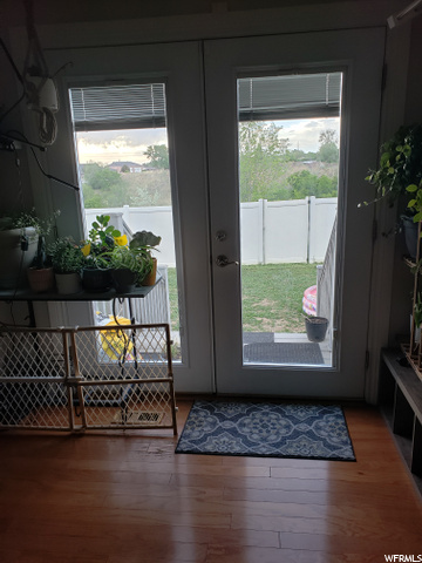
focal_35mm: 26
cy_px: 282
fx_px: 423
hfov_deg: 53.1
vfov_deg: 67.3
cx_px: 211
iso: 80
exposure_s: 1/120
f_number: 2.4
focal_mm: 4.3
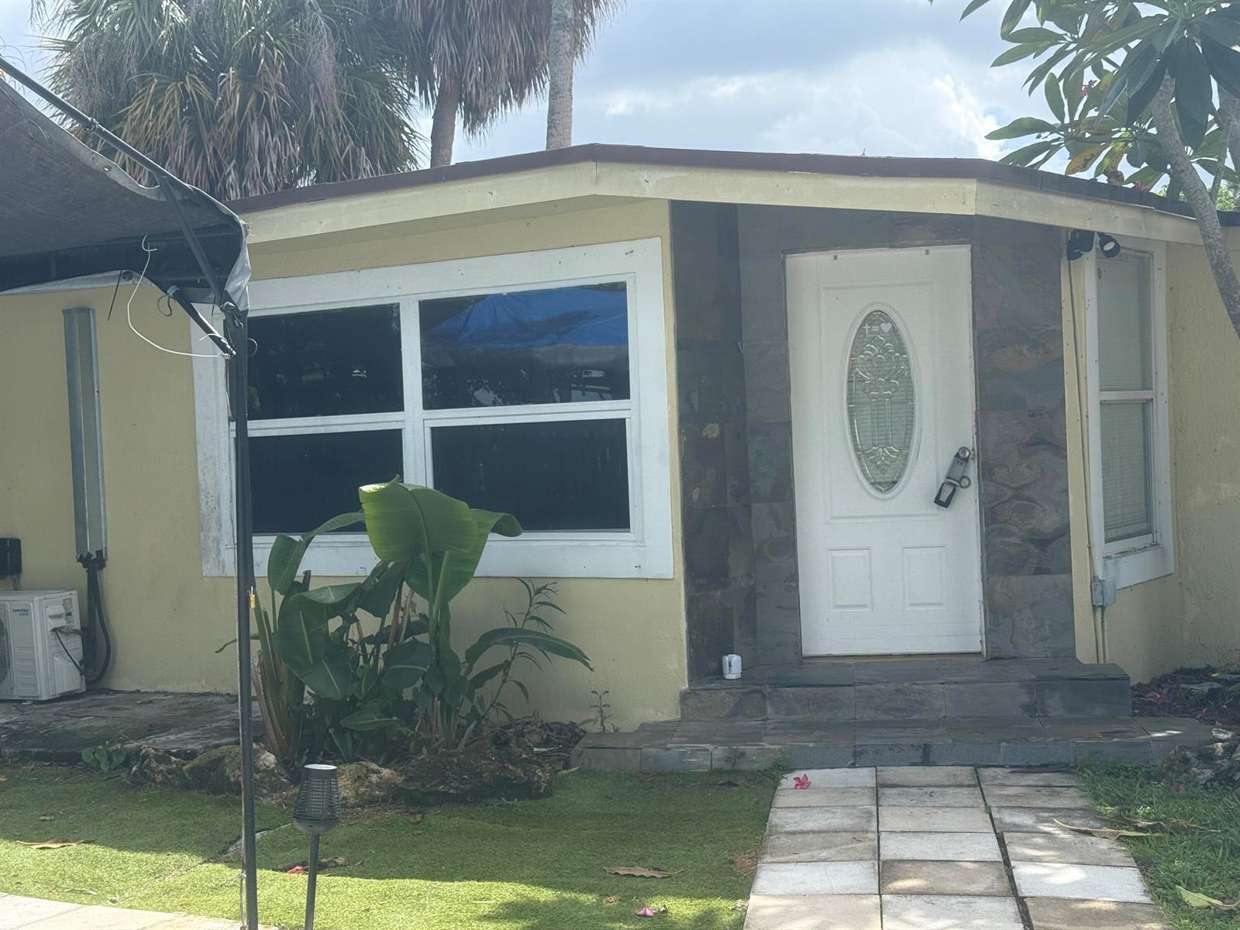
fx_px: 1719
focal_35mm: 48
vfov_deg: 30.3
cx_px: 620
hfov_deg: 39.7
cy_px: 465
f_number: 1.78
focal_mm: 6.76
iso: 100
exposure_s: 1/3226
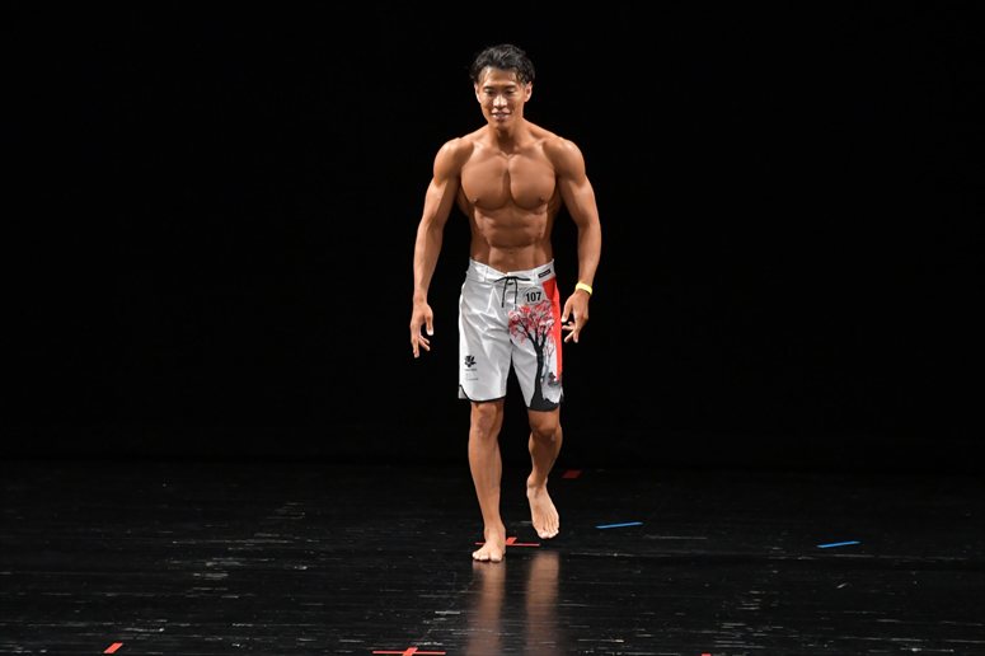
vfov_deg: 4.8
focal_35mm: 285
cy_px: 328
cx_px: 492
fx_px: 7794
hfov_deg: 7.2
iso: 3200
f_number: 5.6
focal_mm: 190
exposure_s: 1/400
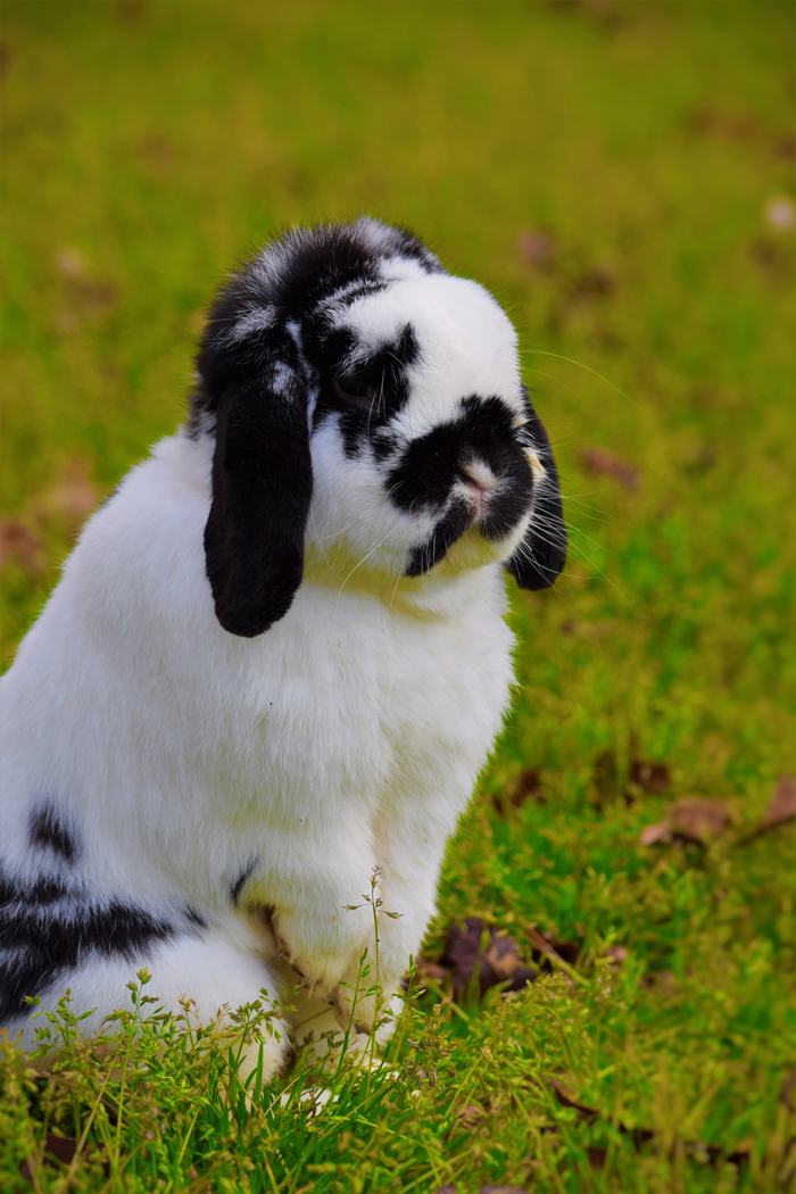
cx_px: 398
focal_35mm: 138
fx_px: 4577
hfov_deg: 9.9
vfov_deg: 14.9
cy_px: 597
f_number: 5.6
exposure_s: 1/500
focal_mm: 92
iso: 200
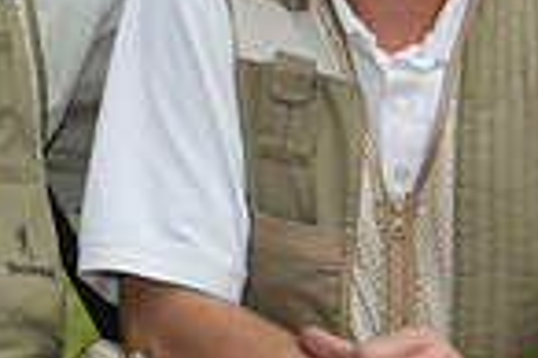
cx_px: -295
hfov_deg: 10.0
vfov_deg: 6.9
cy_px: -15
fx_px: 2956
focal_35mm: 198
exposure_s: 1/400
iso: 200
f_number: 6.3
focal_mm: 50
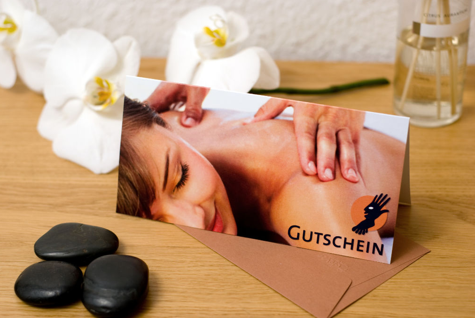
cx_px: 235
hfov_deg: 26.6
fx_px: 1004
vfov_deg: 18.0
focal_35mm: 76
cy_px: 160
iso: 100
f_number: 2.8
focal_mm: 50
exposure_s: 1/200
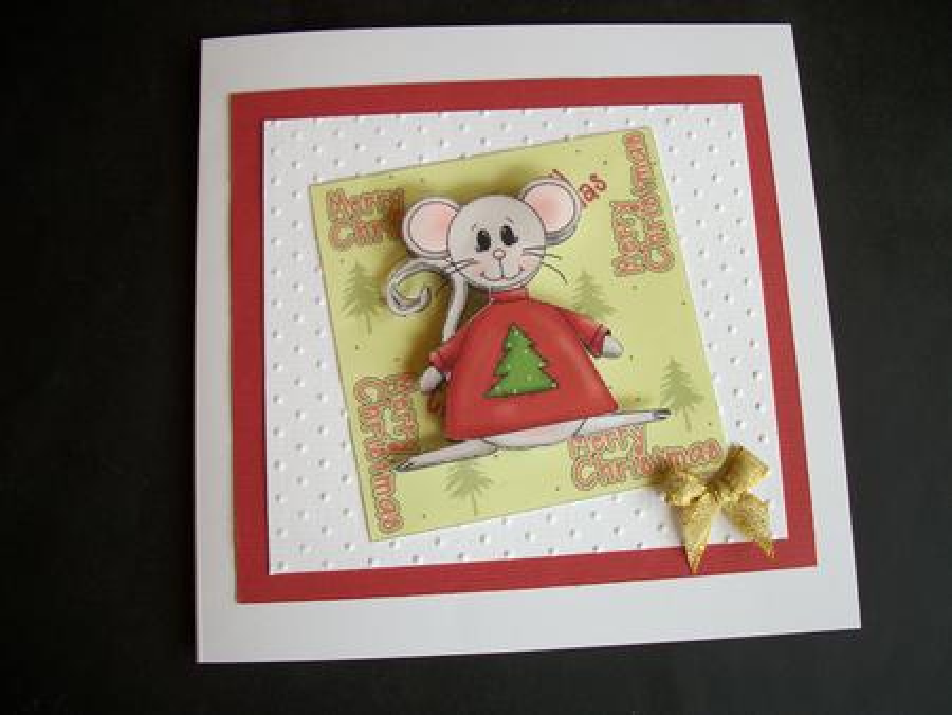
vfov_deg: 44.2
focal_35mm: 32
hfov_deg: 56.8
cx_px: 476
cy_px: 358
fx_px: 881
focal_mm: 5.7
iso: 80
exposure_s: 1/160
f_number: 2.9
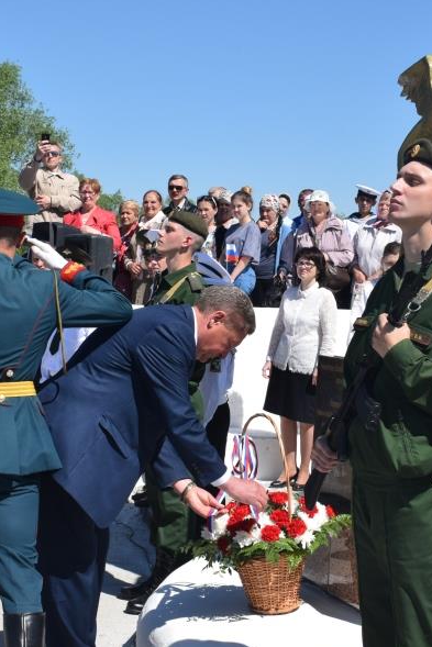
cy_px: 316
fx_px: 1313
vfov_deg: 27.7
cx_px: 209
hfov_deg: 18.7
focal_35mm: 73
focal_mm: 28
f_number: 11
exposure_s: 1/500
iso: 200
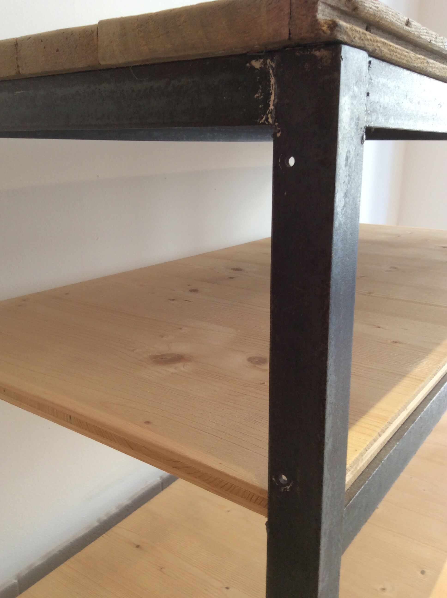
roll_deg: -1.1
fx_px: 552
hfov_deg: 44.1
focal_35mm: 32
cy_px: 299
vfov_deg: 56.9
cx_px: 224
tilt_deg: -15.9
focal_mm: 3.3
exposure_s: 1/25
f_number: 2.4
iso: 40
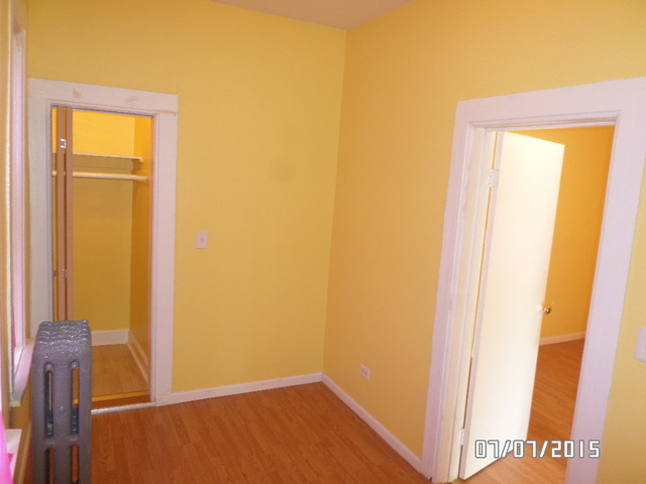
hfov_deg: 69.4
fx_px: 467
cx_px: 323
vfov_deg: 54.9
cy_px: 242
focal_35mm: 25
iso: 120
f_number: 2.5
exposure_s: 1/30
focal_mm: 4.5
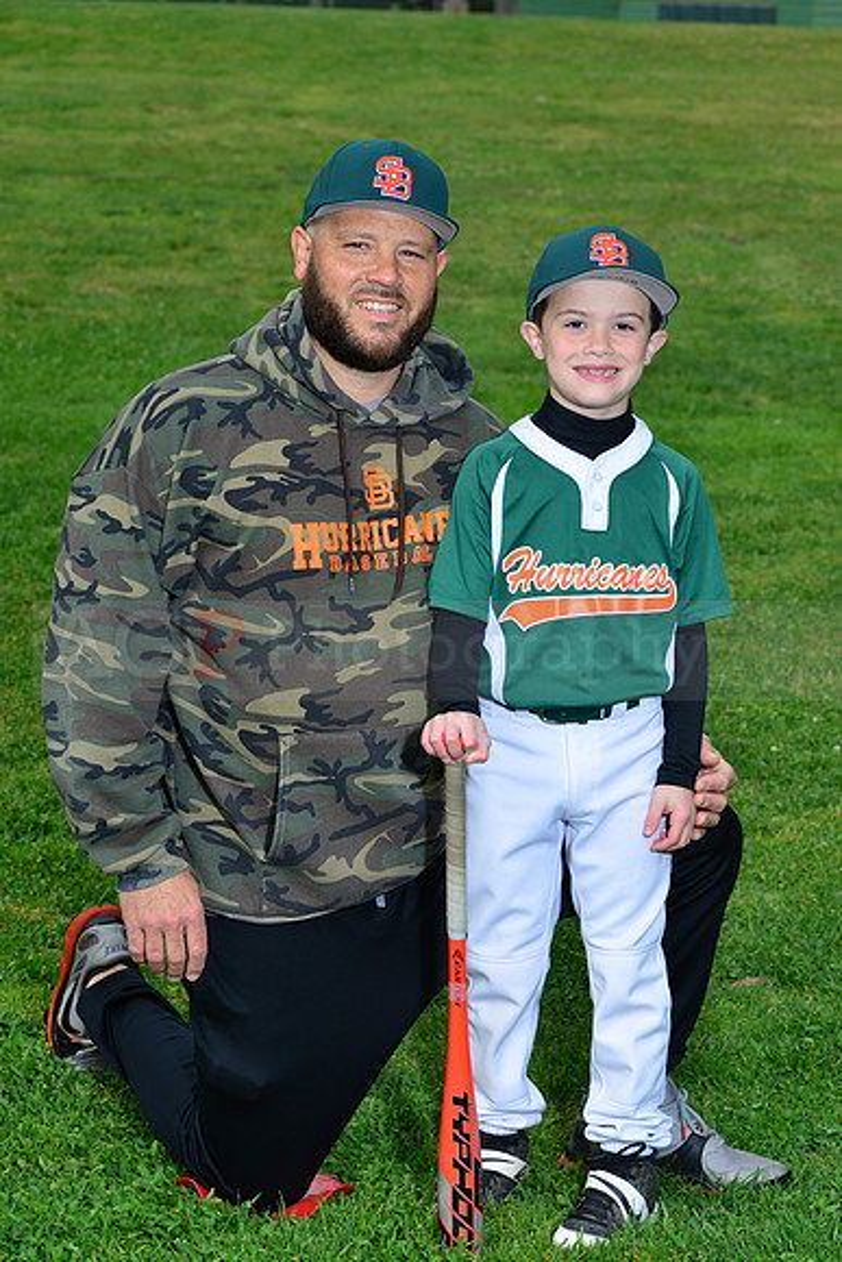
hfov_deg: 14.4
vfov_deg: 21.5
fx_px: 3331
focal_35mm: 95
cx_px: 421
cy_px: 631
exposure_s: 1/200
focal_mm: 95
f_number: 10
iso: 200
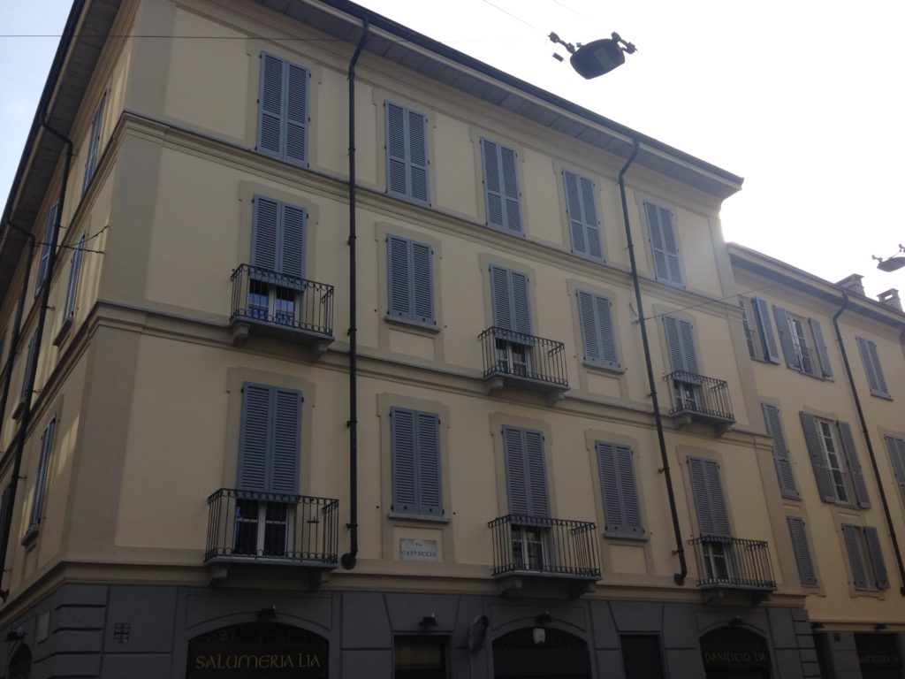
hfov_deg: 55.4
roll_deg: +0.6
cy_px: 340
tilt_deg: +24.2
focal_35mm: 33
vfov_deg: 42.9
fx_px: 863
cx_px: 452
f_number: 2.4
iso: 50
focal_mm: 4.12
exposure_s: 1/1085
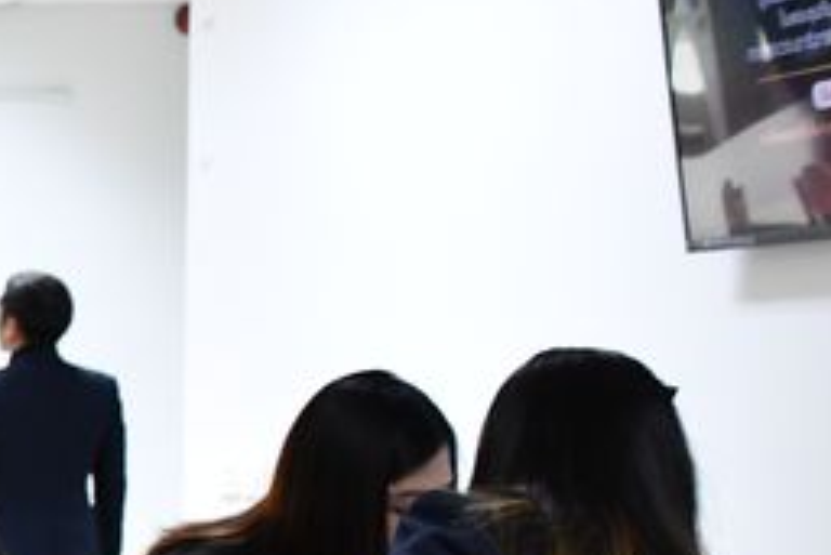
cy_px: 829
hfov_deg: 12.7
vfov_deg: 9.3
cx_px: -747
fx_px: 3326
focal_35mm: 144
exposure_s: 1/125
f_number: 3.8
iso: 2500
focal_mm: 24
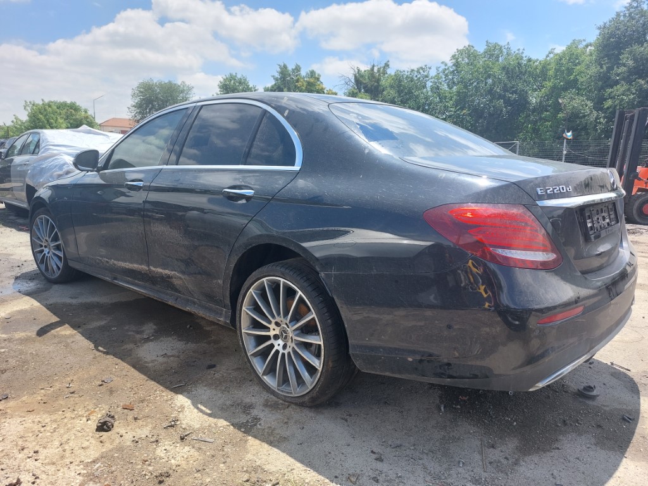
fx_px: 449
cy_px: 243
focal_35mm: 24
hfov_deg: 71.6
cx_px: 324
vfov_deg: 56.8
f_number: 1.8
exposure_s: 1/488
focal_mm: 5.23
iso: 25
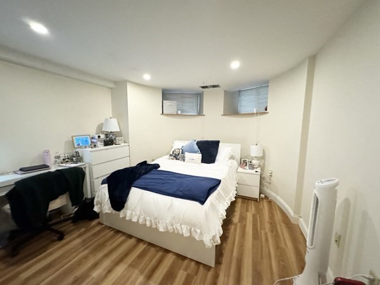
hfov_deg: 102.1
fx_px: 154
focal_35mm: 14
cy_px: 142
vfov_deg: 85.7
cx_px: 190
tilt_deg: -6.7
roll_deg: -1.5
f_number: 2.2
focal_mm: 2.22
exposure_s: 1/60
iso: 1000
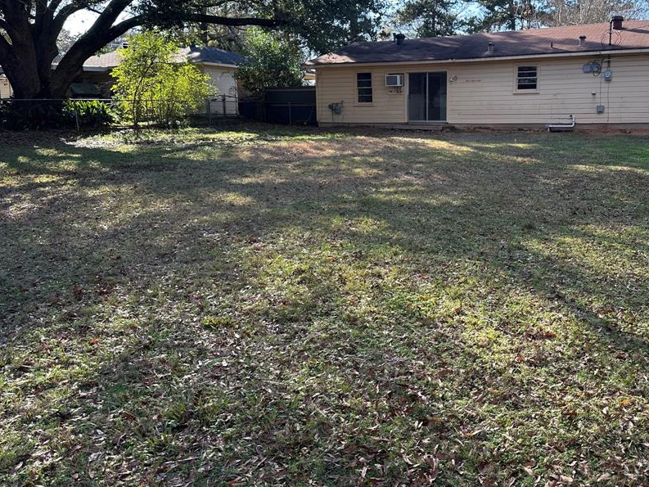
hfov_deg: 57.6
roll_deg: -0.5
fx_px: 581
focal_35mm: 31
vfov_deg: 45.2
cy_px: 192
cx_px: 409
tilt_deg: -7.7
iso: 80
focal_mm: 6.86
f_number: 1.78
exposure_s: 1/619
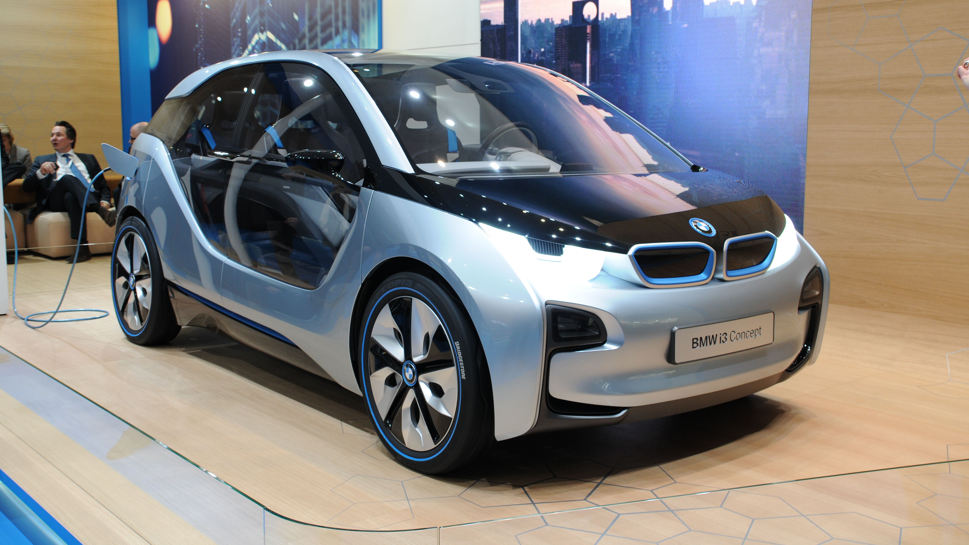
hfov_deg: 49.4
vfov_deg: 29.0
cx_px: 485
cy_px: 233
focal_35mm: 41
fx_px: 1053
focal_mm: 26
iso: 400
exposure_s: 1/125
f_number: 5.6
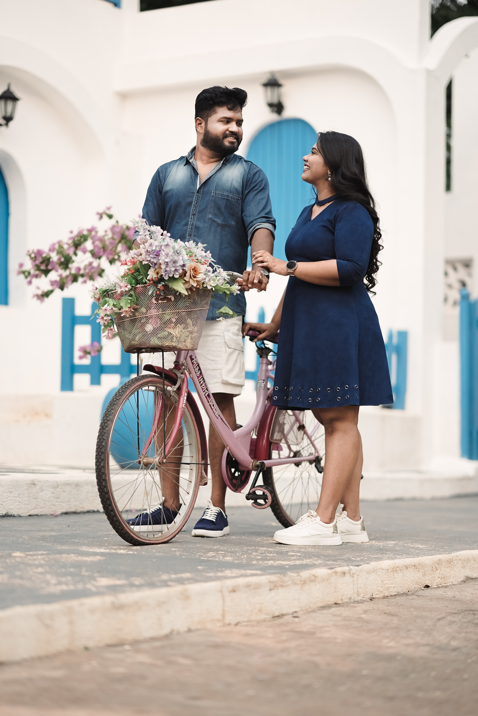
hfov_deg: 16.1
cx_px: 239
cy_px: 358
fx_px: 1693
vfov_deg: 23.9
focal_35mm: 85
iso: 250
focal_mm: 85
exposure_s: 1/2500
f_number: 1.4
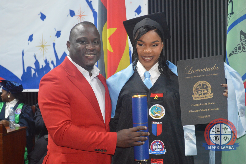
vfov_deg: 18.9
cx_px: 123
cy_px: 82
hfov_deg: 28.1
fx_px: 492
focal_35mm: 72
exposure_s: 1/60
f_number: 5.6
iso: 2500
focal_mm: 48
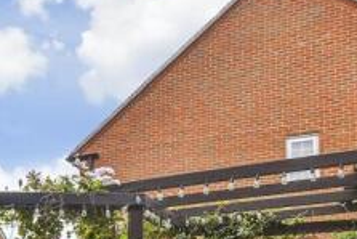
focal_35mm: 44
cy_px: 304
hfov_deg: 43.0
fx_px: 437
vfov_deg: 26.3
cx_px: 87
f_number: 8
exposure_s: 1/250
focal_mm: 10
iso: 160
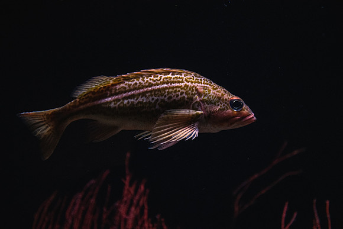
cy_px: 114
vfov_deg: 19.5
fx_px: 667
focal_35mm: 70
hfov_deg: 28.8
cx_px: 172
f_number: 3.5
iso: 8000
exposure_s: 1/250
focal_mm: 70
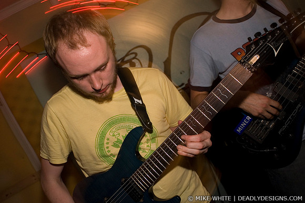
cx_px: 152
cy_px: 102
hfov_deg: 62.0
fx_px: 254
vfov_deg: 43.6
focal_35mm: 30
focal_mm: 20
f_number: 3.2
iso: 800
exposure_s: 1/15
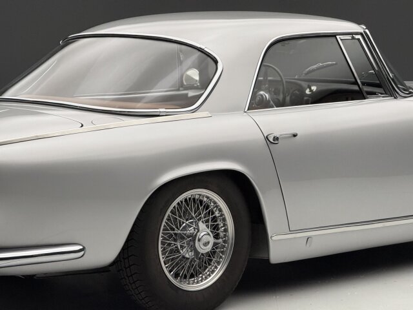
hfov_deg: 16.4
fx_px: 1432
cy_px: 155
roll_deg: +0.3
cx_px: 206
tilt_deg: -5.9
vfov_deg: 12.3
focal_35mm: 120
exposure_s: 1/99
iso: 200
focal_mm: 15.66
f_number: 2.8
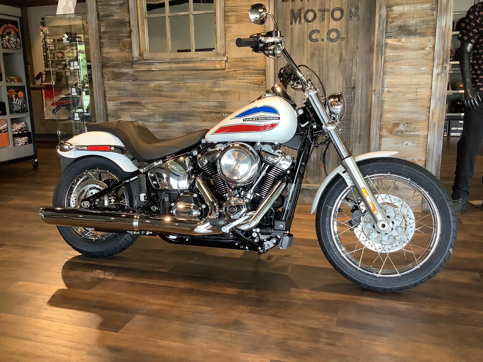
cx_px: 242
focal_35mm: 31
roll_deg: +1.1
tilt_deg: -14.3
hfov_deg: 58.4
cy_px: 181
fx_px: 433
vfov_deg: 45.4
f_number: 2.4
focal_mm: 3.3
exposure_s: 1/60
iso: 100
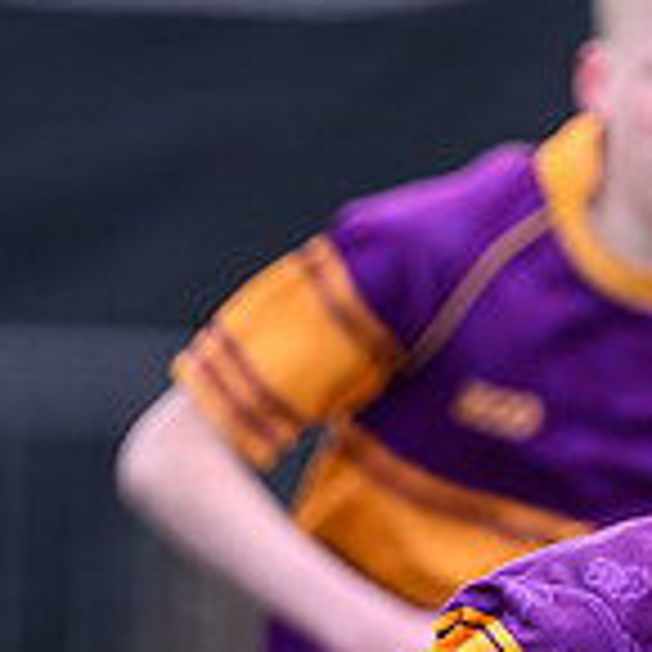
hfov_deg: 1.0
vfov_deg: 1.0
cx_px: 1018
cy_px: 917
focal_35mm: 1732
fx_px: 36908
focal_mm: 400
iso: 500
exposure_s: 1/1600
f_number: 3.2
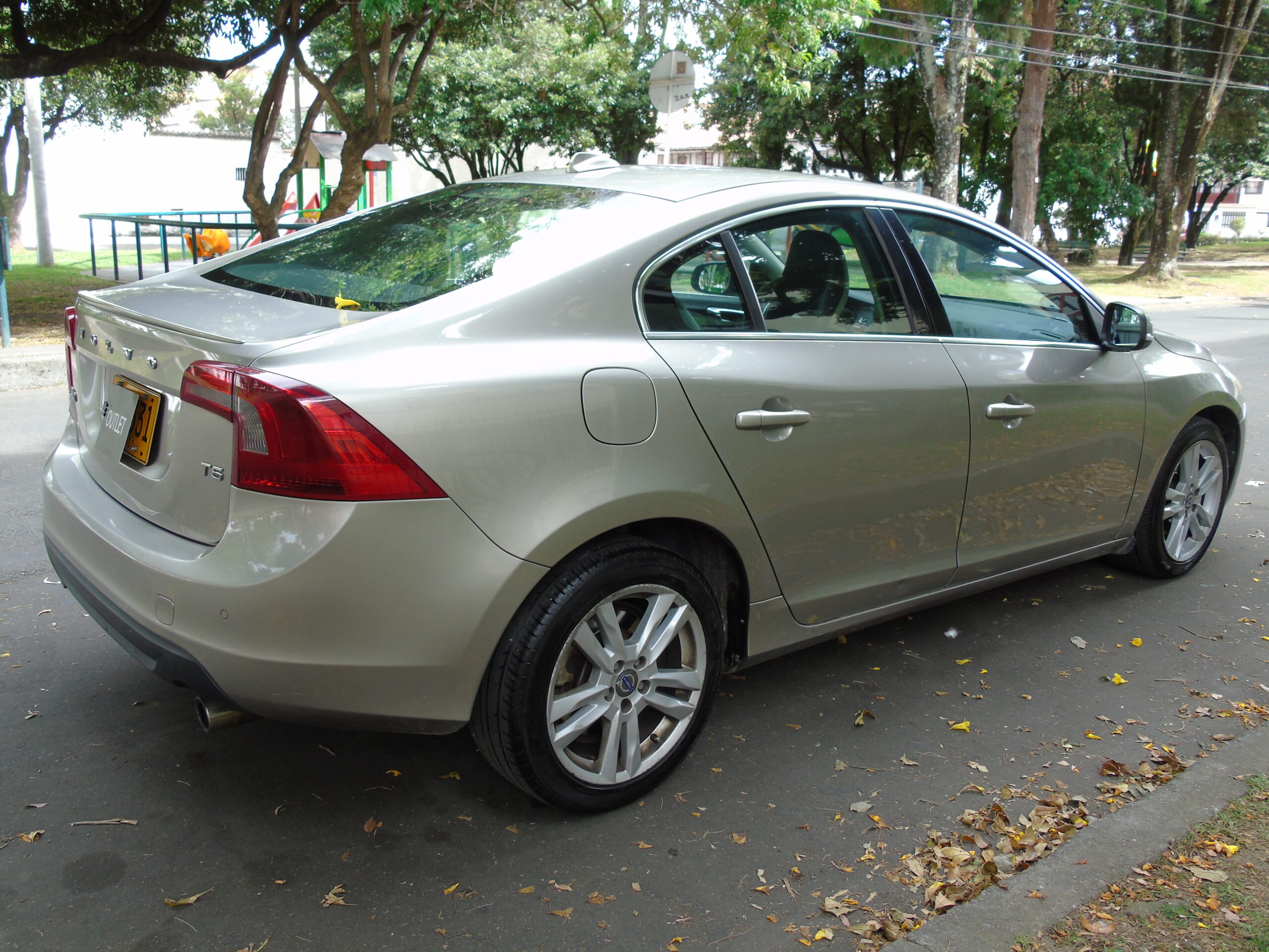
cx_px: 634
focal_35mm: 29
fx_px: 1063
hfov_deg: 61.7
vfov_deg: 48.2
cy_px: 476
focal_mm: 5.2
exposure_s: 1/80
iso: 80
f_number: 3.6
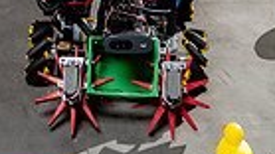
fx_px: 714
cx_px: 87
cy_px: -261
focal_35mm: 98
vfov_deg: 10.1
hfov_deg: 21.7
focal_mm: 29
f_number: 4.5
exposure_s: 1/250
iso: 100
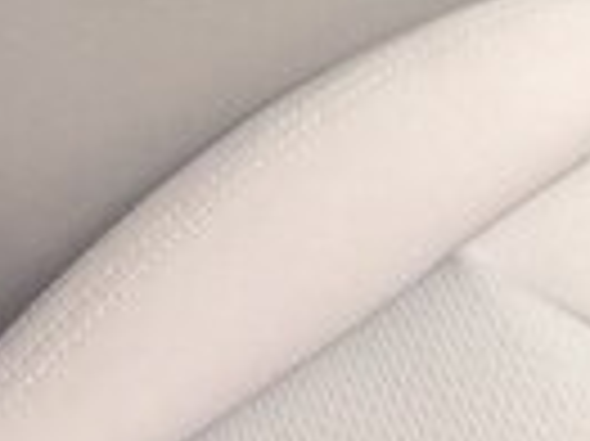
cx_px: 545
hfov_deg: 13.4
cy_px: -484
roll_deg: -0.9
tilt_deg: -31.0
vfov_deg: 9.4
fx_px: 2486
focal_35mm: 146
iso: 125
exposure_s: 1/33
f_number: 2.2
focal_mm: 4.15
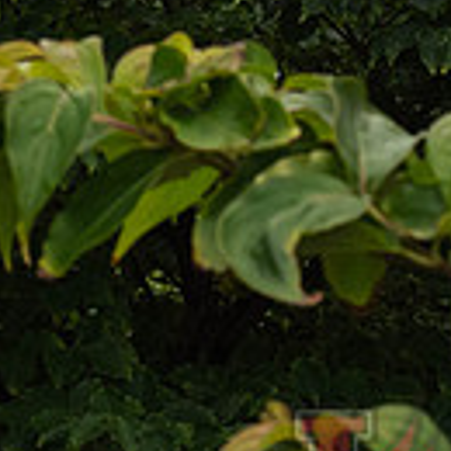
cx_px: -365
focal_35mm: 314
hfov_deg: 5.5
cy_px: 181
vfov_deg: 5.6
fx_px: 4628
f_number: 14
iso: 100
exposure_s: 1/125
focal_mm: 70
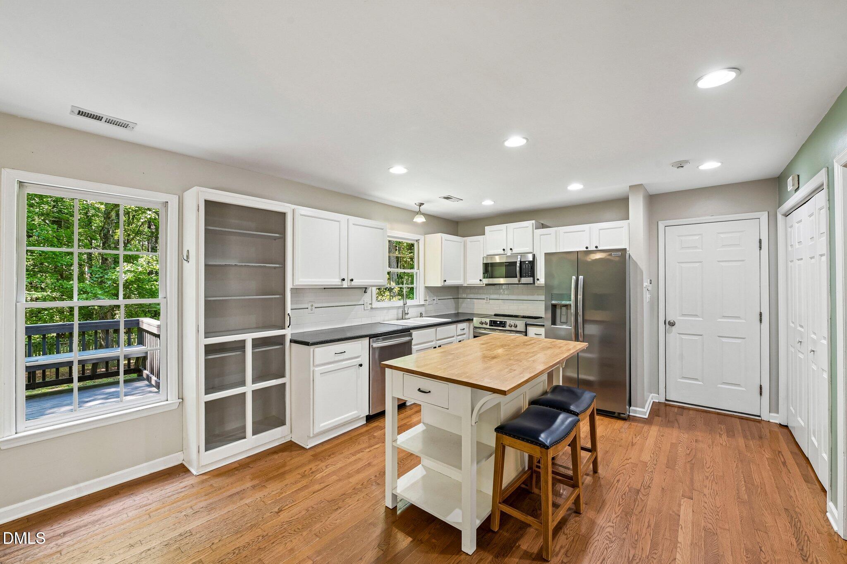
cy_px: 282
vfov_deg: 81.2
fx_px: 329
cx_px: 424
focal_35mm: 14
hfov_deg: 104.3
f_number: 9
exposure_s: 1/6
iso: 200
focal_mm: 14
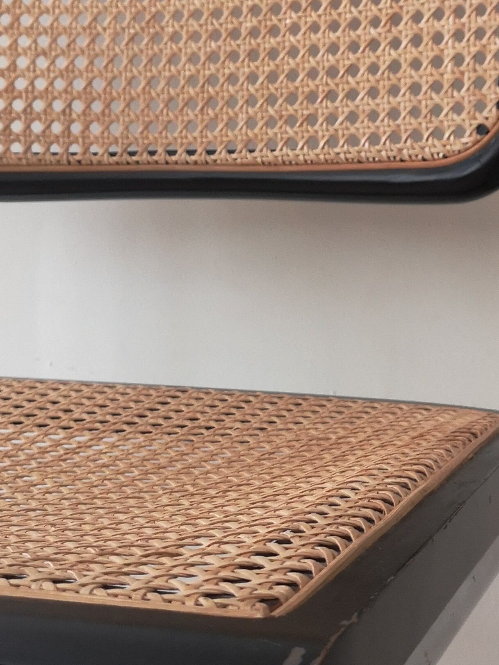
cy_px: 249
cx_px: 335
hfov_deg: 22.2
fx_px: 1269
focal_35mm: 66
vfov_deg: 29.3
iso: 320
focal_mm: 3.95
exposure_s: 1/33.3
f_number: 1.8
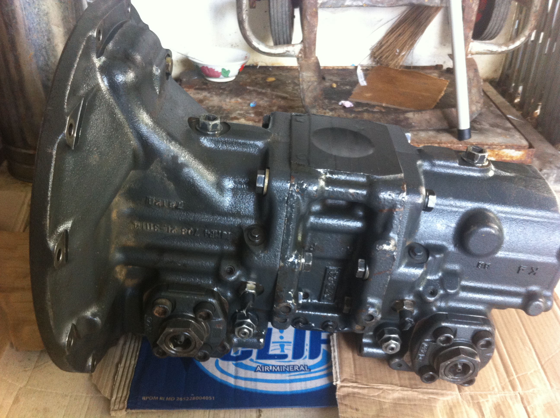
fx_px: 565
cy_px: 209
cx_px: 280
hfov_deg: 52.7
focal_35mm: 35
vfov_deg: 40.6
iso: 200
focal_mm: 3.85
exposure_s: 1/15
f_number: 2.8
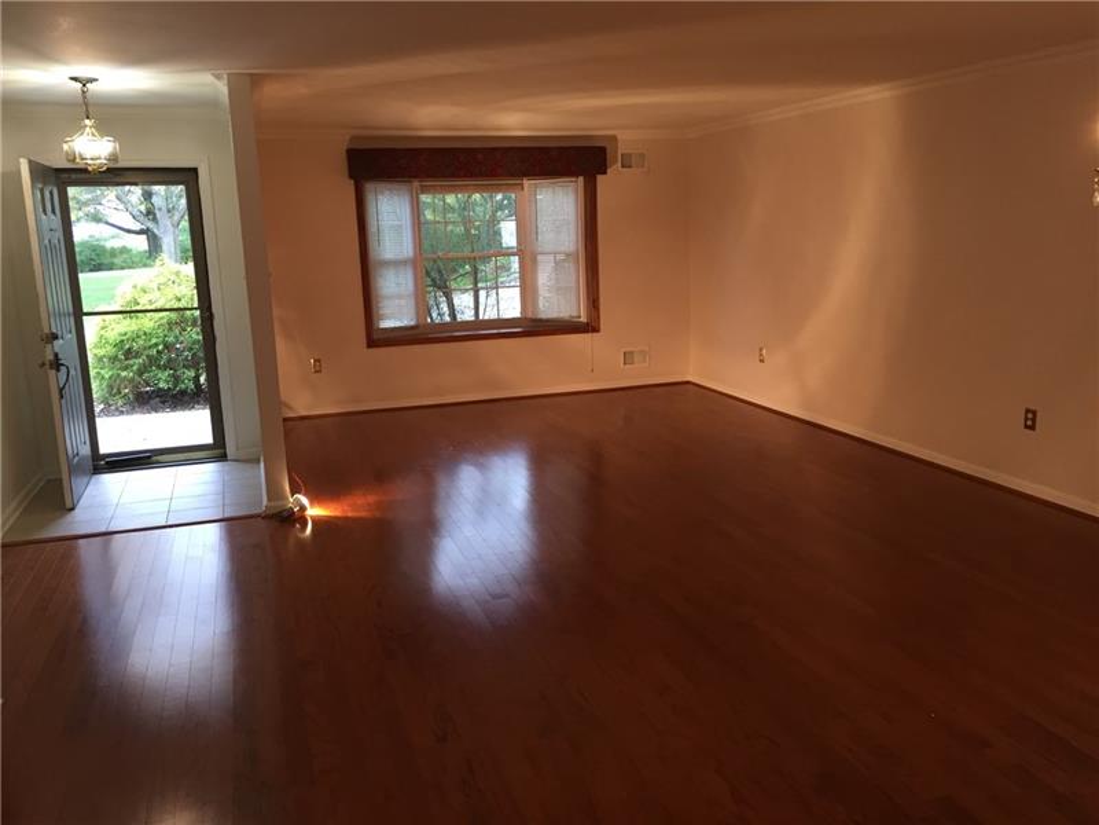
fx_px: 921
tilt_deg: -11.6
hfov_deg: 61.7
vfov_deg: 48.2
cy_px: 412
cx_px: 550
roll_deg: +1.2
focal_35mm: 29
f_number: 2.2
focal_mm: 4.15
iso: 80
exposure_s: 1/30
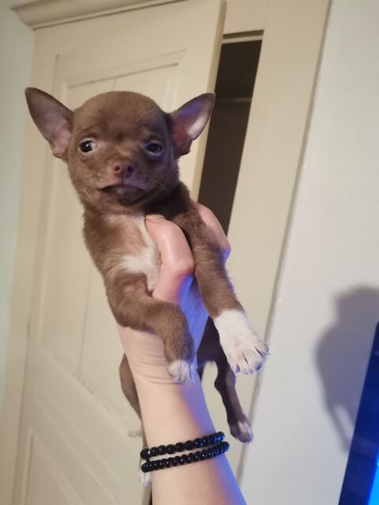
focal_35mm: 26
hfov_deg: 53.1
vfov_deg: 67.3
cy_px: 252
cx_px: 190
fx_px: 380
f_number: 1.8
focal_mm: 4.75
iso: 1000
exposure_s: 1/25
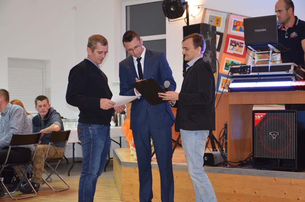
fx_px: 609
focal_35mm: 72
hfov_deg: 28.1
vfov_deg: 18.8
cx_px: 152
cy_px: 101
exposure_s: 1/60
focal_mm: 48
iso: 2500
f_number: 4.8
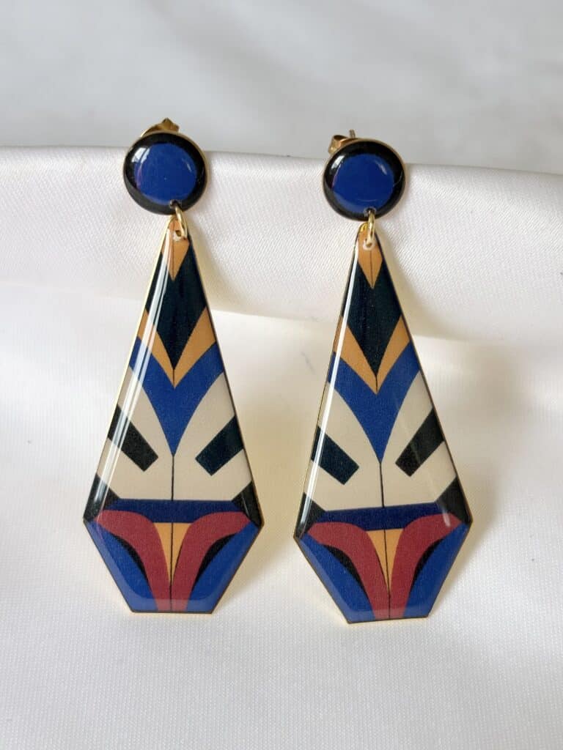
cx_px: 282
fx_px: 1128
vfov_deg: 36.8
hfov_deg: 28.0
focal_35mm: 52
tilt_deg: -50.0
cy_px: 375
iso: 32
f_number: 1.6
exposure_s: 1/552
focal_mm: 5.96
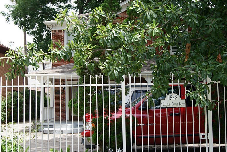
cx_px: 114
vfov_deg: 25.8
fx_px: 331
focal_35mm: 52
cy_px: 76
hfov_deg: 37.8
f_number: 7.1
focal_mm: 35
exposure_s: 1/60
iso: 100
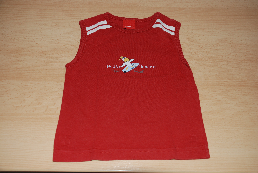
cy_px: 86
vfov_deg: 34.3
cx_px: 129
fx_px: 280
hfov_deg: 49.5
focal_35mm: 39
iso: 200
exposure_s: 1/60
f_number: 4
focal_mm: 26
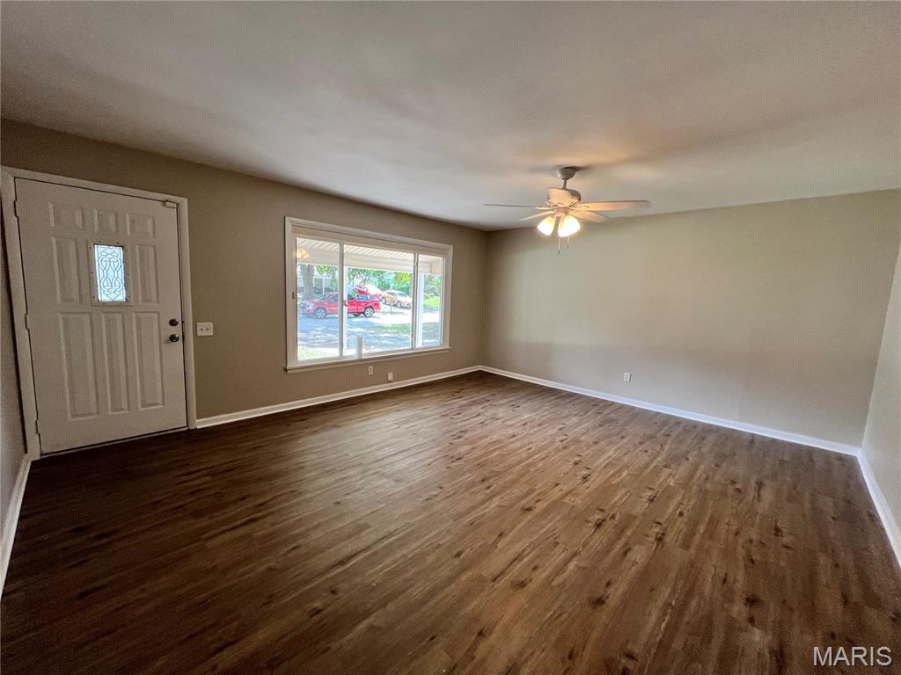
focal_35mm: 13
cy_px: 338
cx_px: 450
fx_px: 338
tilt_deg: -7.7
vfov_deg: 89.9
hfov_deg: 106.2
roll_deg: -2.4
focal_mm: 1.57
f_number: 1.8
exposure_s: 1/120
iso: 125
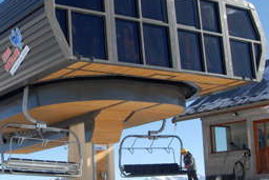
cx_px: 66
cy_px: 96
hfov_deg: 27.0
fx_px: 553
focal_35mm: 74
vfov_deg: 18.4
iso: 100
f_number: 9
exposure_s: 1/160
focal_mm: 24
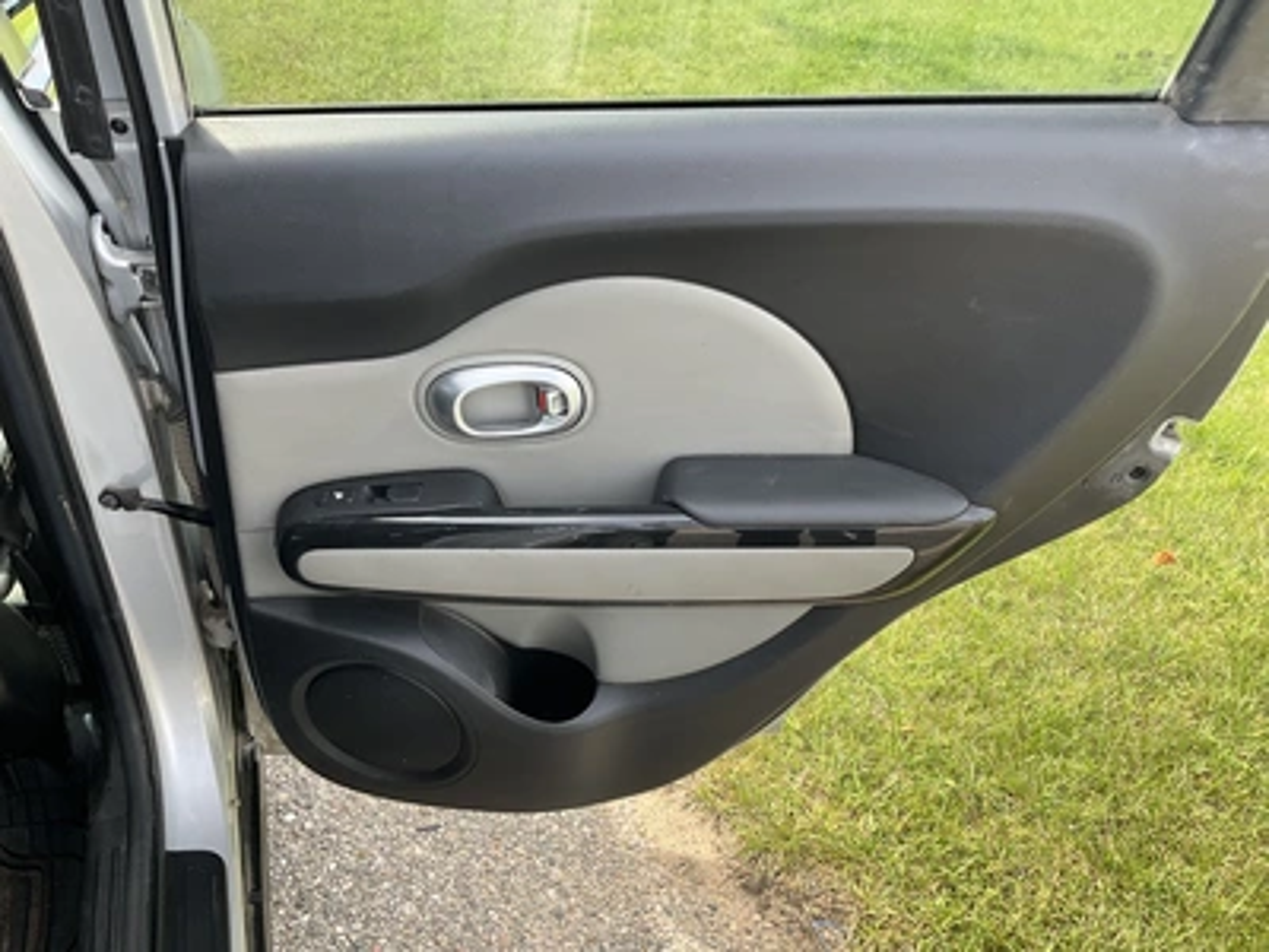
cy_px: 476
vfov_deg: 48.2
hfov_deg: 61.7
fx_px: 1063
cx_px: 634
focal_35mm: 29
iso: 16
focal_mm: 3
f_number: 1.8
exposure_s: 1/139
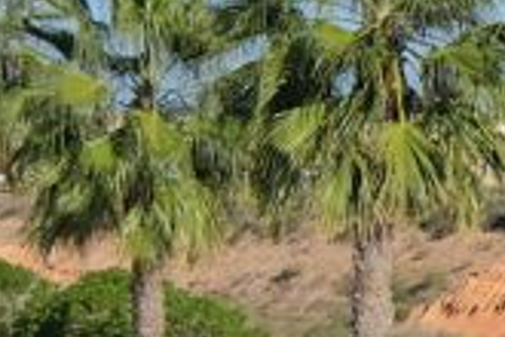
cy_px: 9
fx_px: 2160
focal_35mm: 154
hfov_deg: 11.9
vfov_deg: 8.9
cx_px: 1012
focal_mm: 24
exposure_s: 1/680
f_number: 8
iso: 320
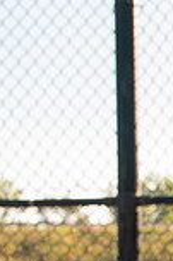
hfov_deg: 9.2
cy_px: 301
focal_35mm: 134
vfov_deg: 14.9
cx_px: 413
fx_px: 968
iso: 400
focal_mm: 35
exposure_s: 1/250
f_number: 6.3
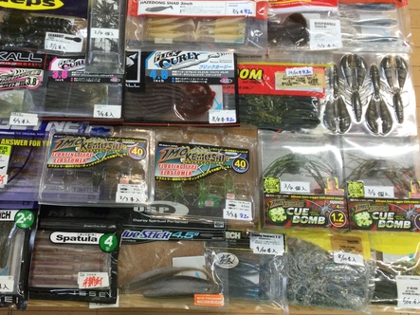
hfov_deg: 44.5
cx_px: 164
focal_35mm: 42
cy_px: 138
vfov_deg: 34.3
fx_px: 509
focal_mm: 3.3
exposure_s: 1/30
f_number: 2.4
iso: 25
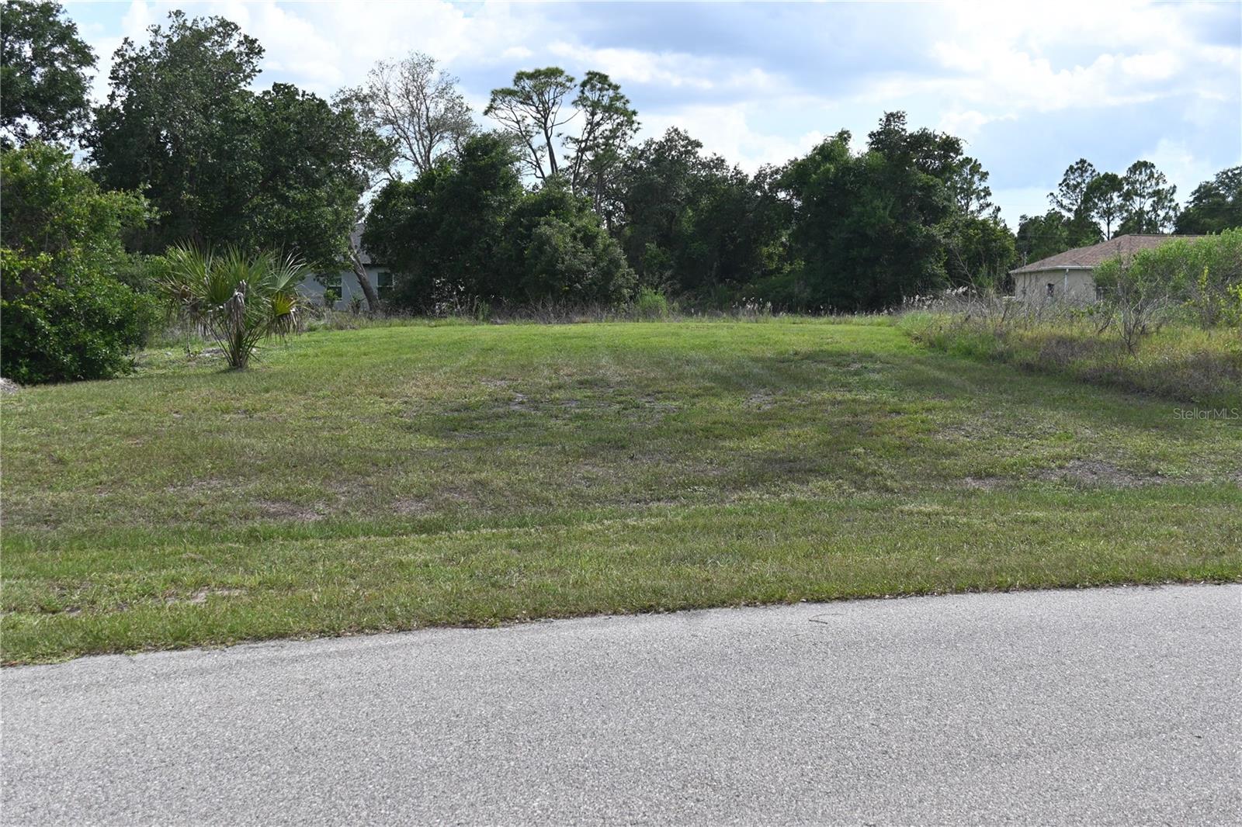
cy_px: 414
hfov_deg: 46.4
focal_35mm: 42
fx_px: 1449
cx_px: 621
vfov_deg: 31.9
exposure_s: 1/320
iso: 100
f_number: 6.3
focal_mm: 28
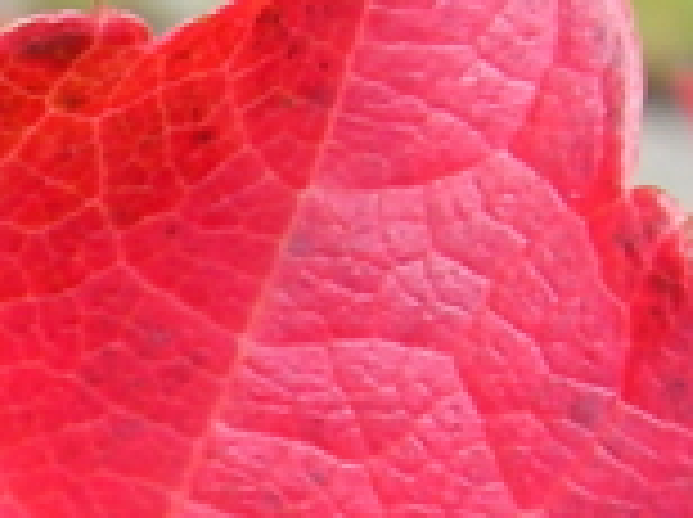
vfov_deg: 6.9
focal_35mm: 213
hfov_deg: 8.9
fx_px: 4258
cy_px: 572
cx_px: -558
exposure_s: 1/132
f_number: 3.5
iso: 50
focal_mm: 6.3
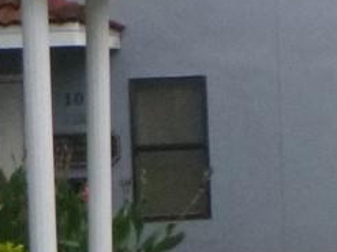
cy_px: 82
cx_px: 973
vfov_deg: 6.9
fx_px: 2082
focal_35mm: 214
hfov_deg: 8.1
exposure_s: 1/60
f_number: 4.3
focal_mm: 5.9
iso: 400
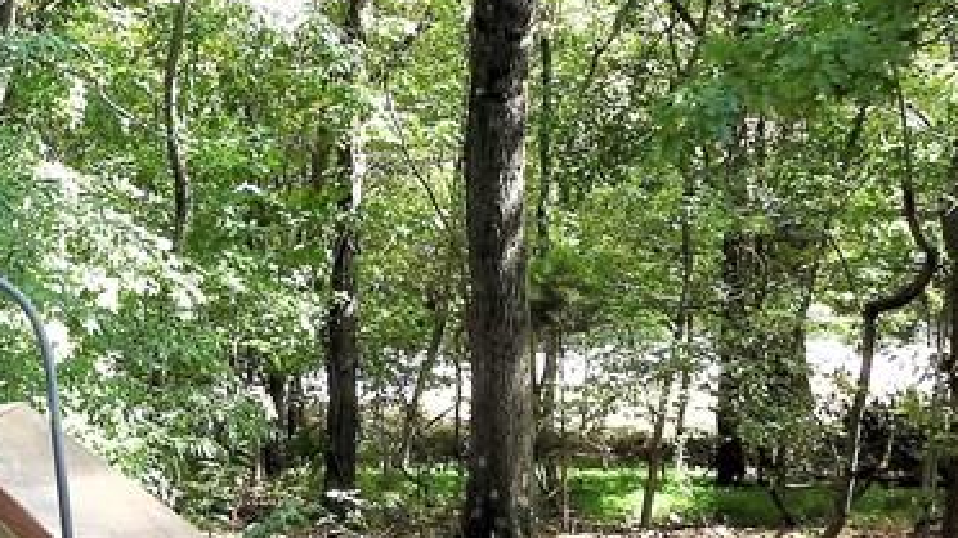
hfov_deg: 22.5
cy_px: 209
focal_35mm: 90
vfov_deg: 13.4
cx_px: -59
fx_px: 2286
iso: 100
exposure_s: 1/80
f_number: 3.5
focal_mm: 5.4
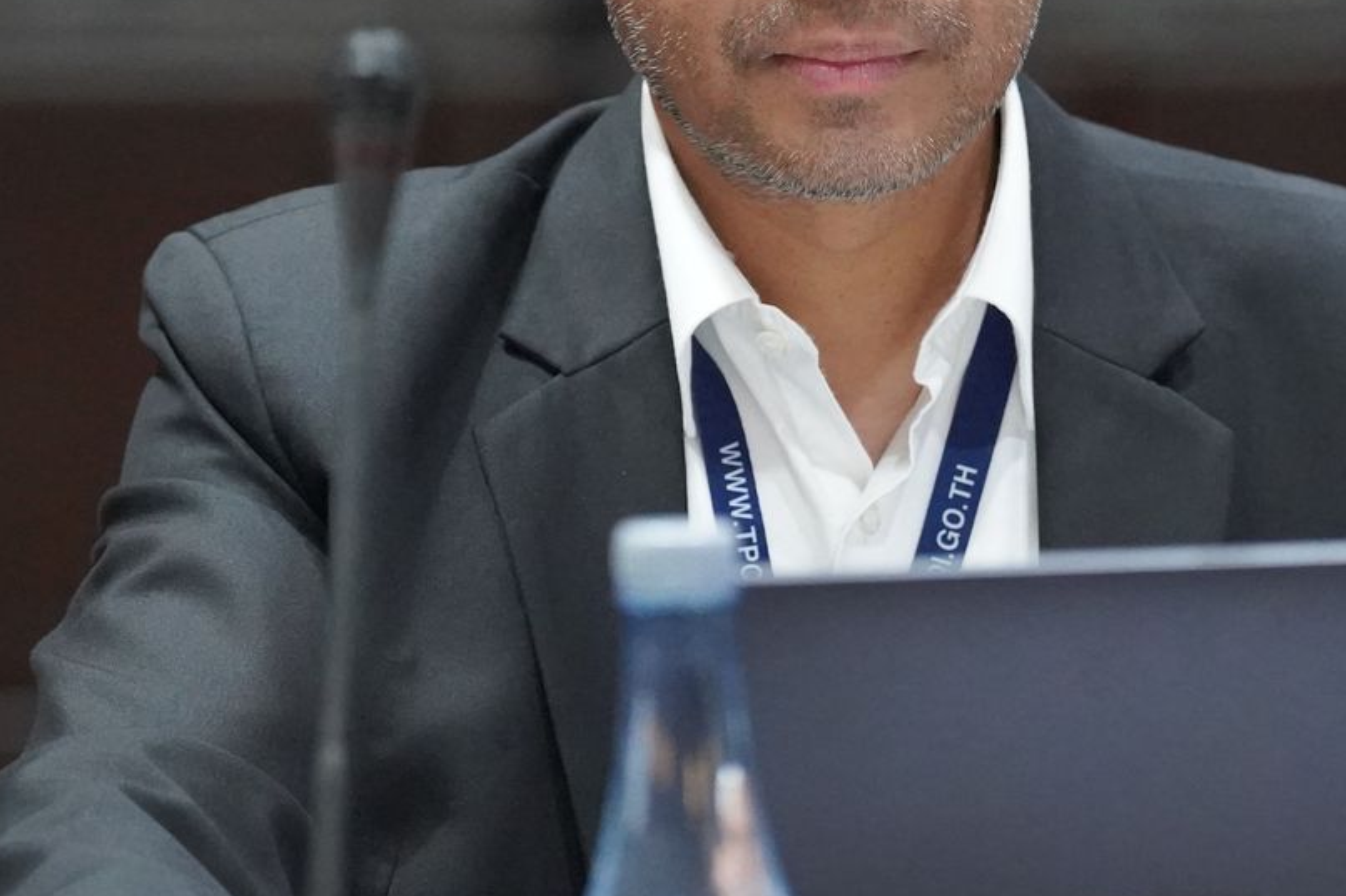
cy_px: 396
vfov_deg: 3.9
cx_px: 964
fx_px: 13232
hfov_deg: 5.8
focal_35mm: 354
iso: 10000
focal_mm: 136
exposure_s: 1/400
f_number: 2.8
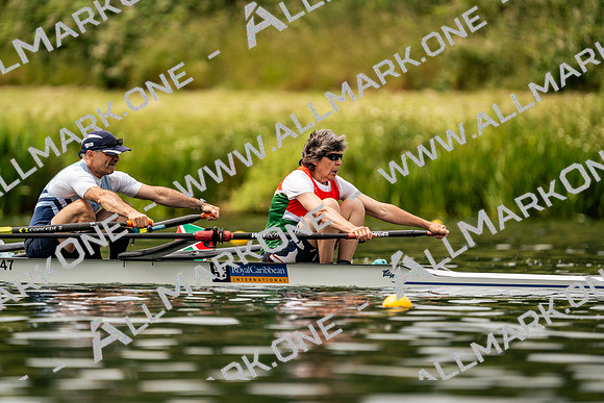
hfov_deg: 3.4
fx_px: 10069
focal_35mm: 600
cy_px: 202
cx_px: 302
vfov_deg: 2.3
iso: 320
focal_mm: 600
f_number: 6.3
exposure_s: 1/2000
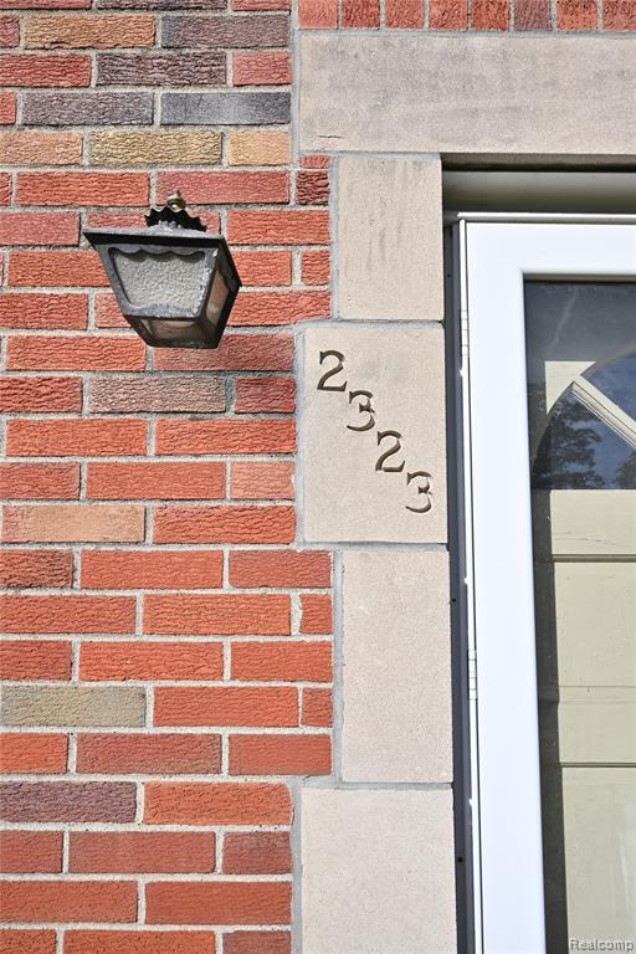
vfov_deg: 91.6
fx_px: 464
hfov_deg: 68.9
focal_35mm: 18
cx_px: 318
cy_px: 477
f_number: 11
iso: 100
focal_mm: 17.5
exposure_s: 1/200
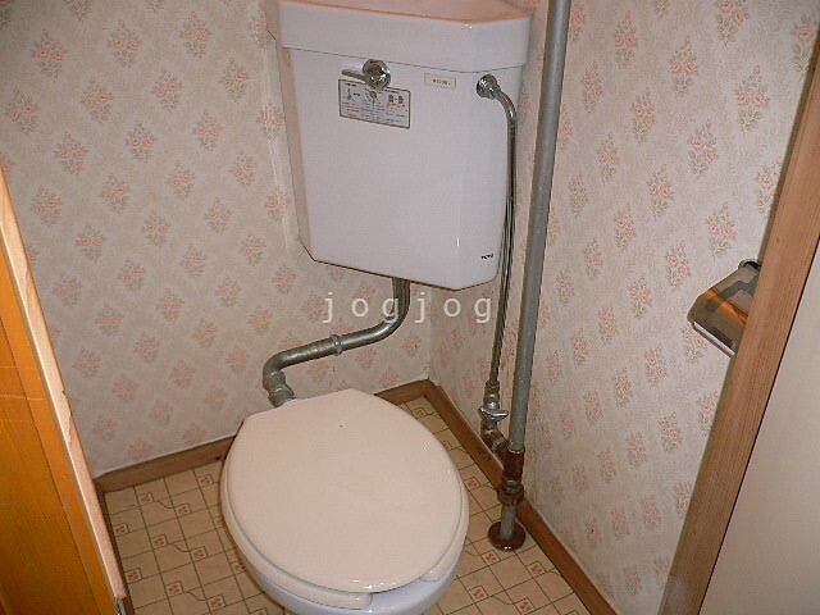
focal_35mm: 35
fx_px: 829
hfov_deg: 52.6
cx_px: 410
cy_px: 308
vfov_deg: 40.7
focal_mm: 5.8
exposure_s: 1/60
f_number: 2.8
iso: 100
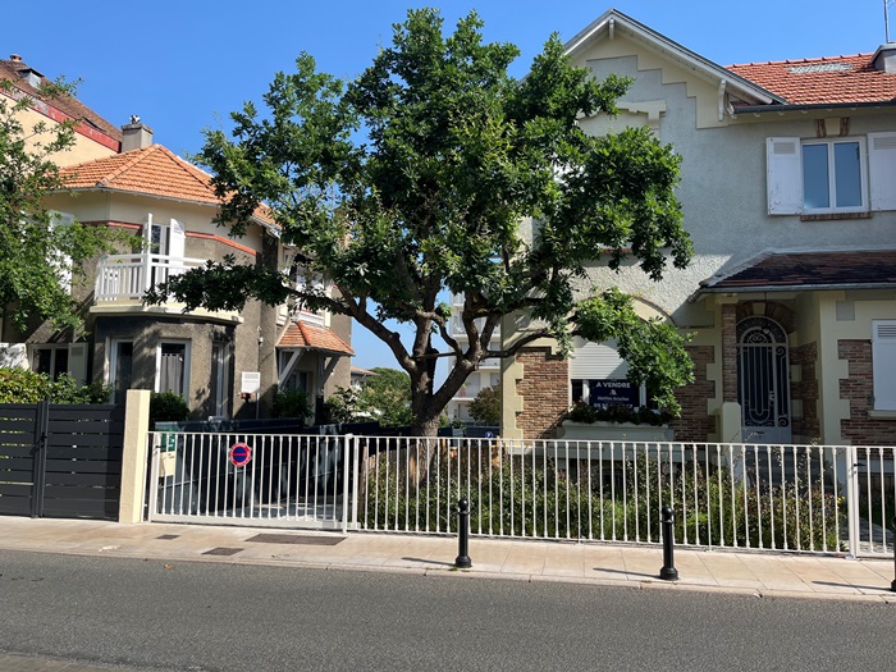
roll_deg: +0.7
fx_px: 673
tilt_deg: +5.0
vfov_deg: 53.1
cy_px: 336
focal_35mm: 26
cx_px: 448
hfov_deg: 67.3
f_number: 1.6
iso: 50
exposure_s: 1/2632
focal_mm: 5.1
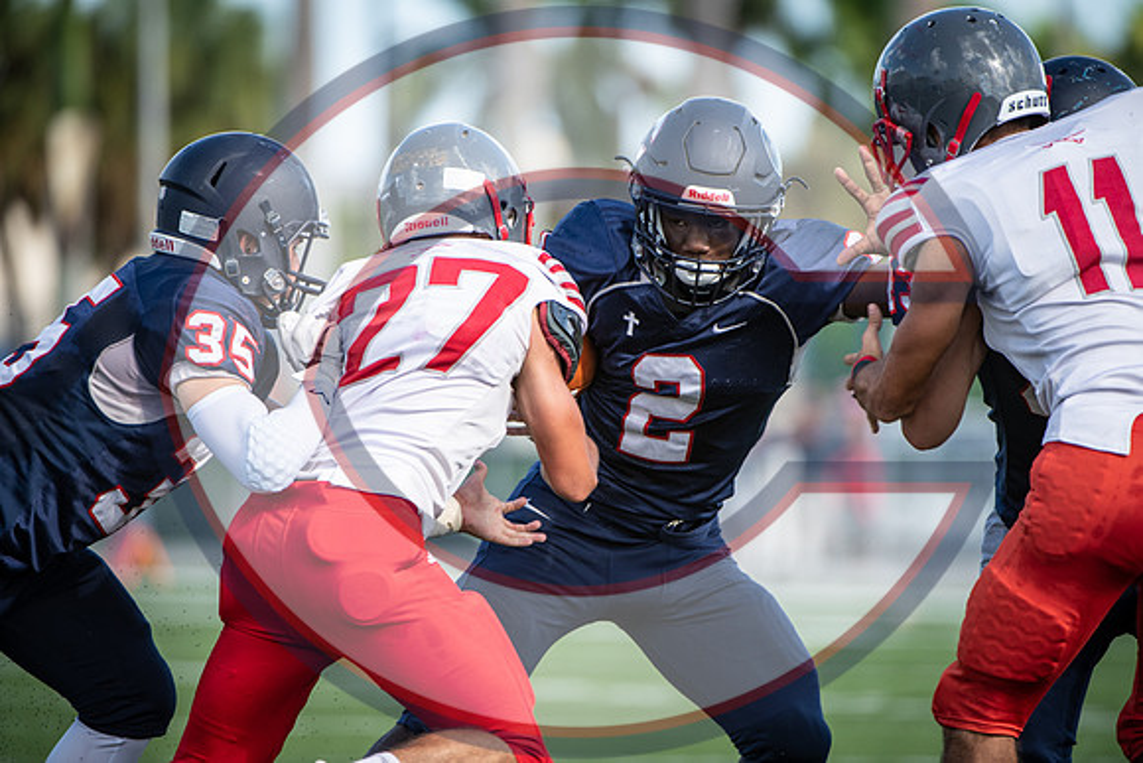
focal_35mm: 360
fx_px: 11432
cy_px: 382
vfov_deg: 3.8
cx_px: 572
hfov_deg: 5.7
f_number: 4
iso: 400
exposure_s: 1/1000
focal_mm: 360
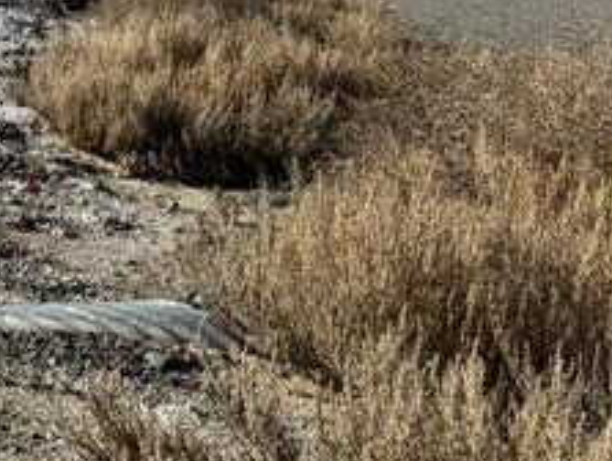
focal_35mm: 110
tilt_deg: -7.9
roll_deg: -1.7
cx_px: -719
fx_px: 1948
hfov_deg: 14.1
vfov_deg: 13.5
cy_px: 217
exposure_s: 1/5348
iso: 80
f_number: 1.78
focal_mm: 6.76
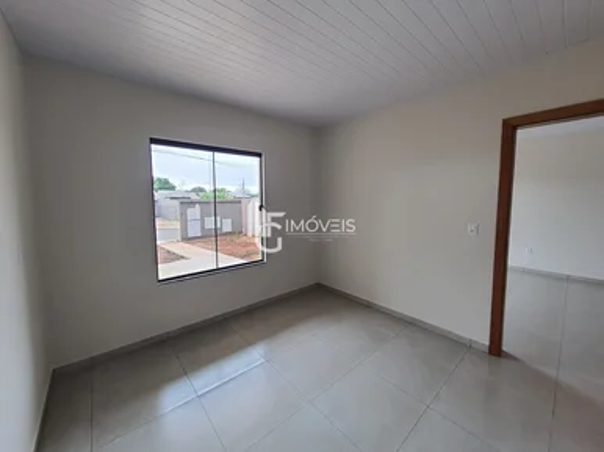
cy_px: 226
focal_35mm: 13
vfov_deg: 89.9
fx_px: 227
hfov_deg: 106.2
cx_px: 302
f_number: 2.2
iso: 64
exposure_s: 1/50
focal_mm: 1.74
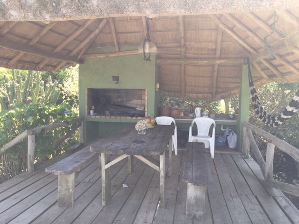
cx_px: 150
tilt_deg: -5.9
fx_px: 250
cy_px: 112
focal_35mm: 29
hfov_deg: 61.7
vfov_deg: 48.2
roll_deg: -1.4
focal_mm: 4.15
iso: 32
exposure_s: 1/207
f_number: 2.2
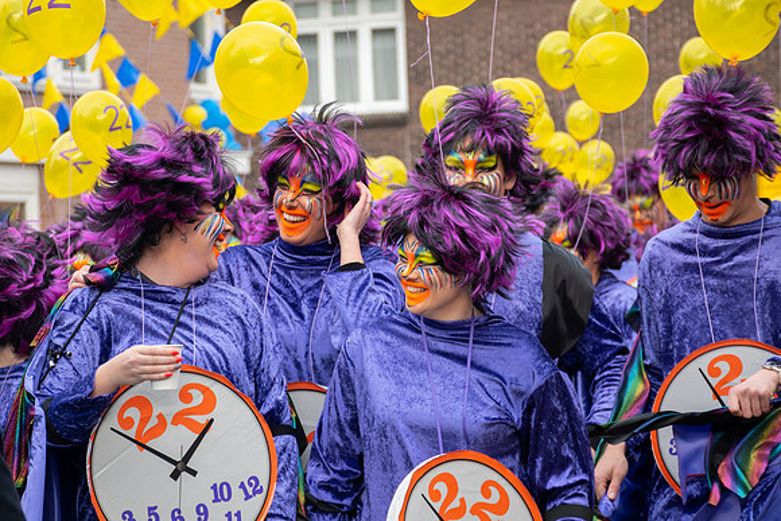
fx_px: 3511
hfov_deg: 12.7
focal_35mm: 162
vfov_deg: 8.5
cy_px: 267
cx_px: 344
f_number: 5.3
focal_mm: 95
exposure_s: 1/500
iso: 400
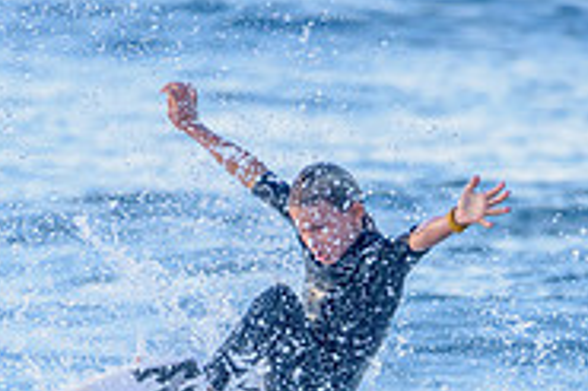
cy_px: 713
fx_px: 31364
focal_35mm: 1922
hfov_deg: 1.1
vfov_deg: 0.7
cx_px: 231
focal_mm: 500
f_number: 5.6
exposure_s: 1/1250
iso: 500
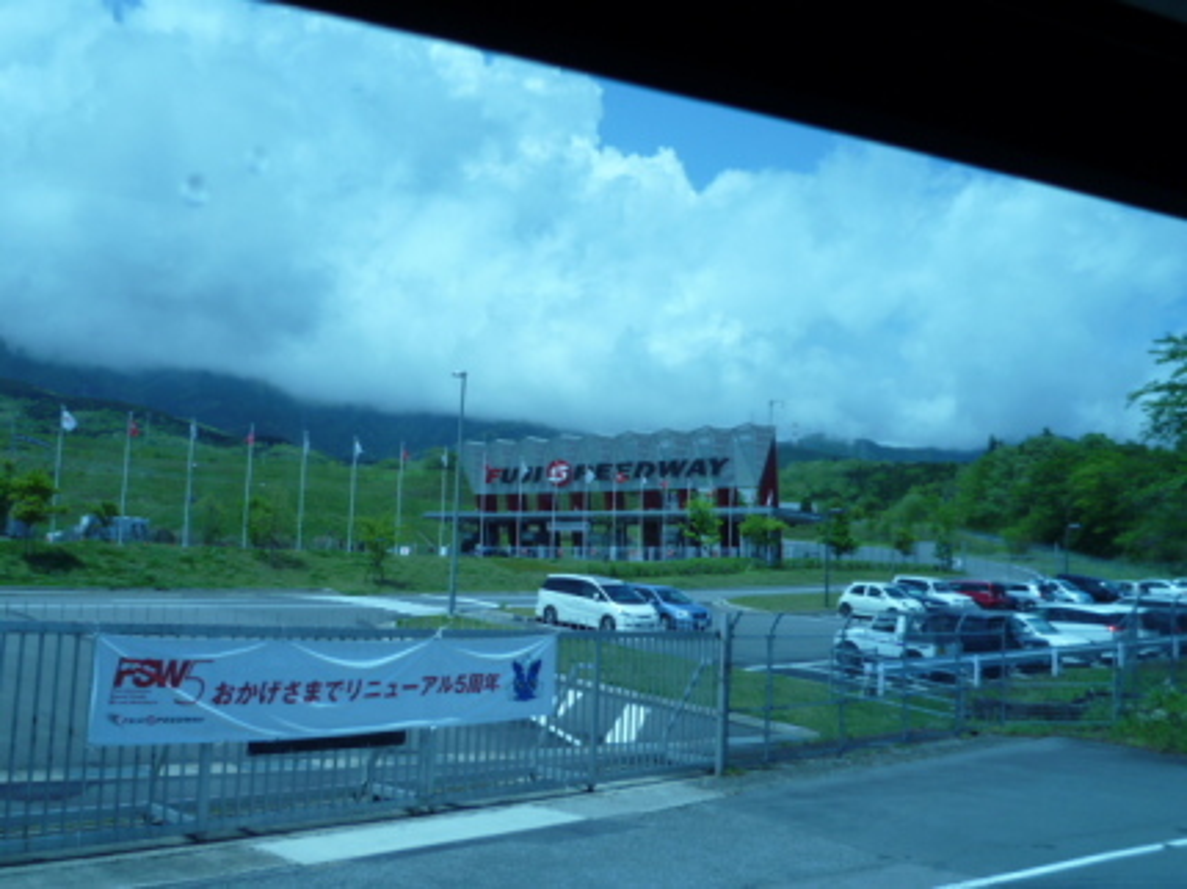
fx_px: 1165
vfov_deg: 41.8
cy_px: 444
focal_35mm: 34
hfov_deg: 54.0
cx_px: 594
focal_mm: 6.1
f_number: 3.2
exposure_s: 1/800
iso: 80
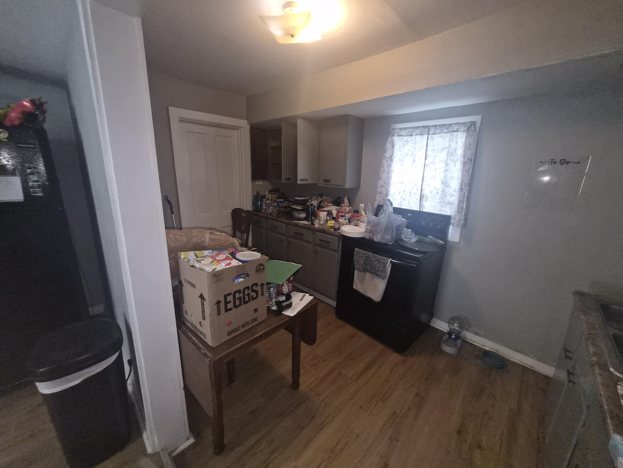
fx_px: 234
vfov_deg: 89.9
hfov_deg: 106.2
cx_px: 312
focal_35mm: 13
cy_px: 234
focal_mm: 1.7
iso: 200
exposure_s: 1/60
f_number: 2.2
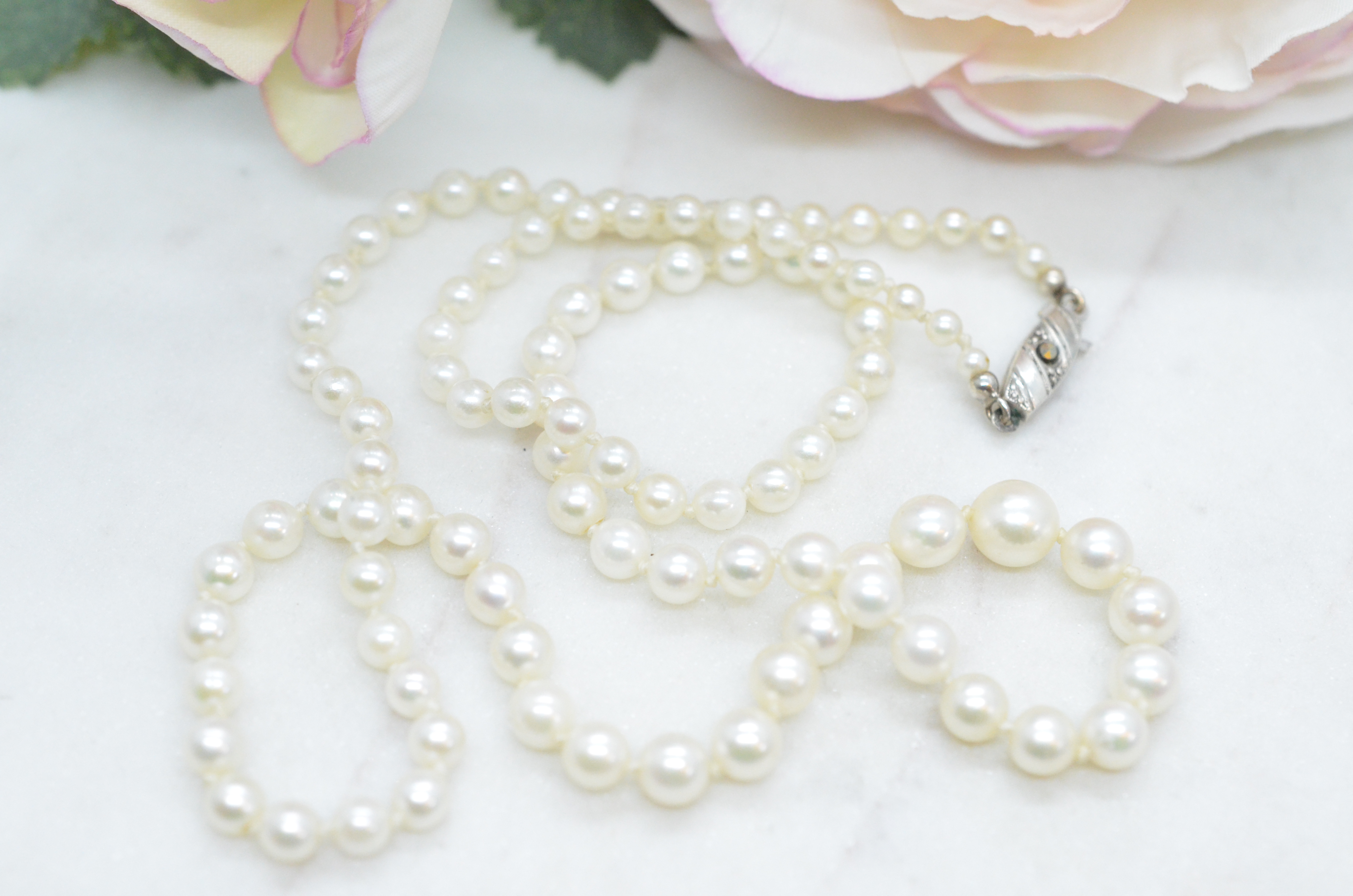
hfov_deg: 33.5
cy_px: 448
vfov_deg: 22.5
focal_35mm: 60
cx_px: 676
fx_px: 2250
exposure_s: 1/800
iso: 4000
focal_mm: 40
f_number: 6.3
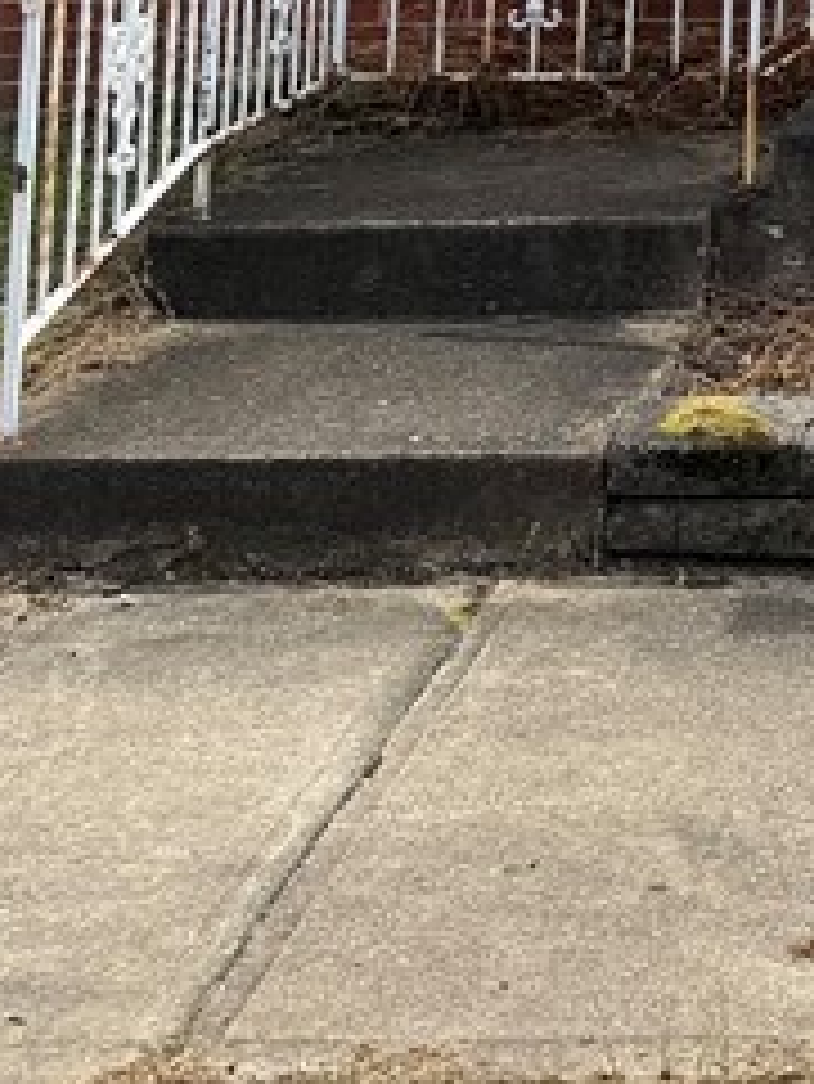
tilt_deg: +8.1
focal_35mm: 102
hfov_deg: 13.2
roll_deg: +0.3
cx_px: 1417
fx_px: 3195
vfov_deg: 16.0
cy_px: -918
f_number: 1.78
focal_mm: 6.76
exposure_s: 1/4673
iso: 100
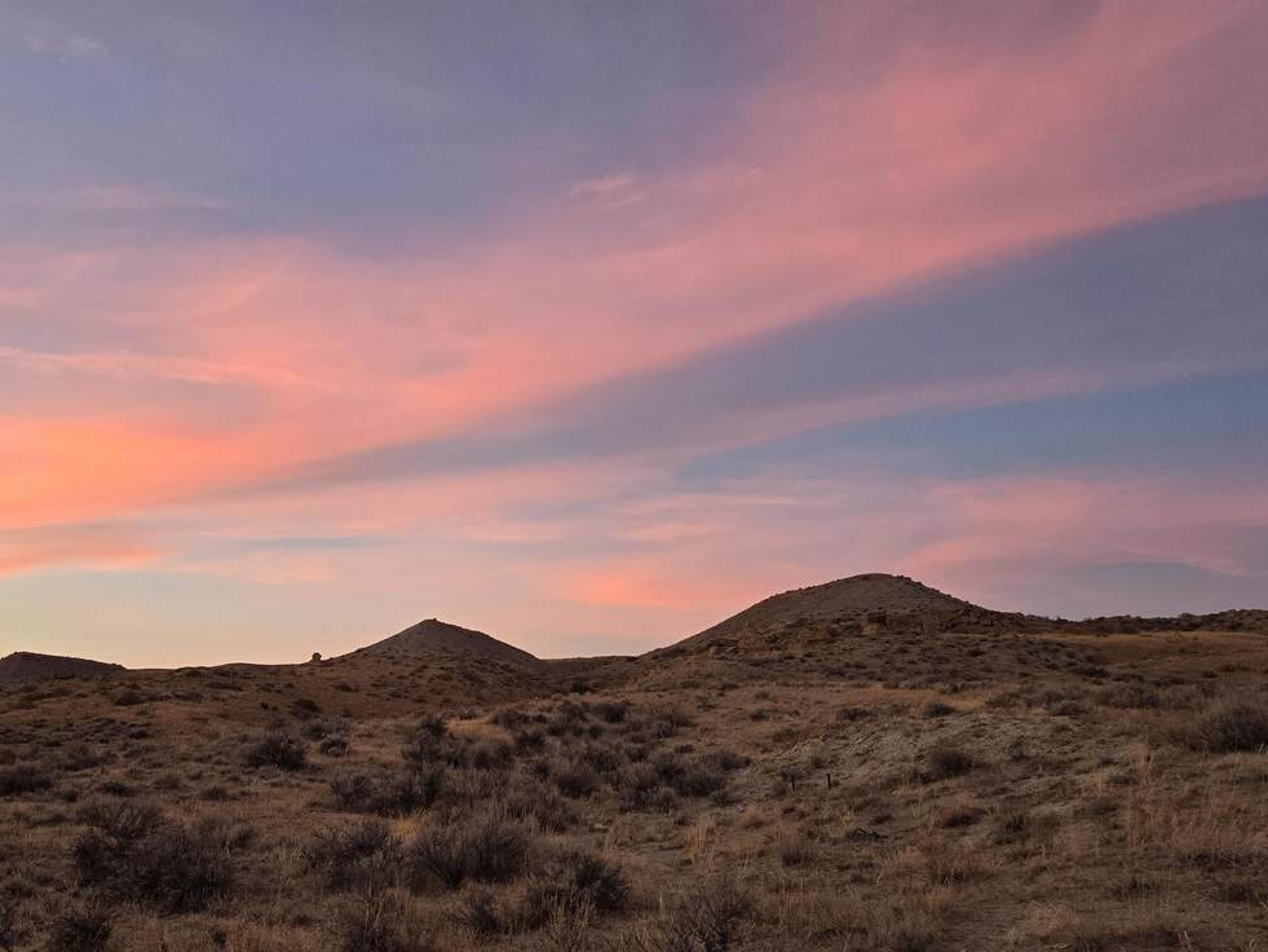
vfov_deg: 46.2
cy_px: 620
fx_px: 1099
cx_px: 549
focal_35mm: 30
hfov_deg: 59.7
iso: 250
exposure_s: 1/120
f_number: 1.8
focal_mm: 5.4
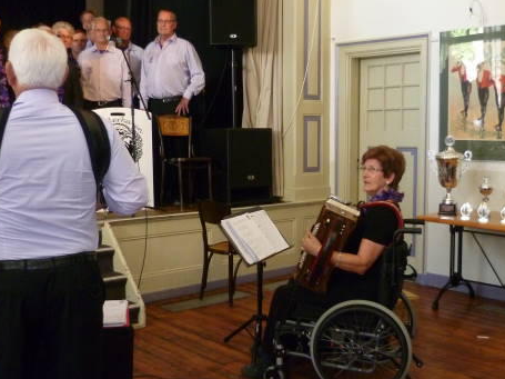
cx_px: 269
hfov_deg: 42.1
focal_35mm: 45
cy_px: 193
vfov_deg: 32.2
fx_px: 656
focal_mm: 5.7
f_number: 3
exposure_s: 1/30
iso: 400
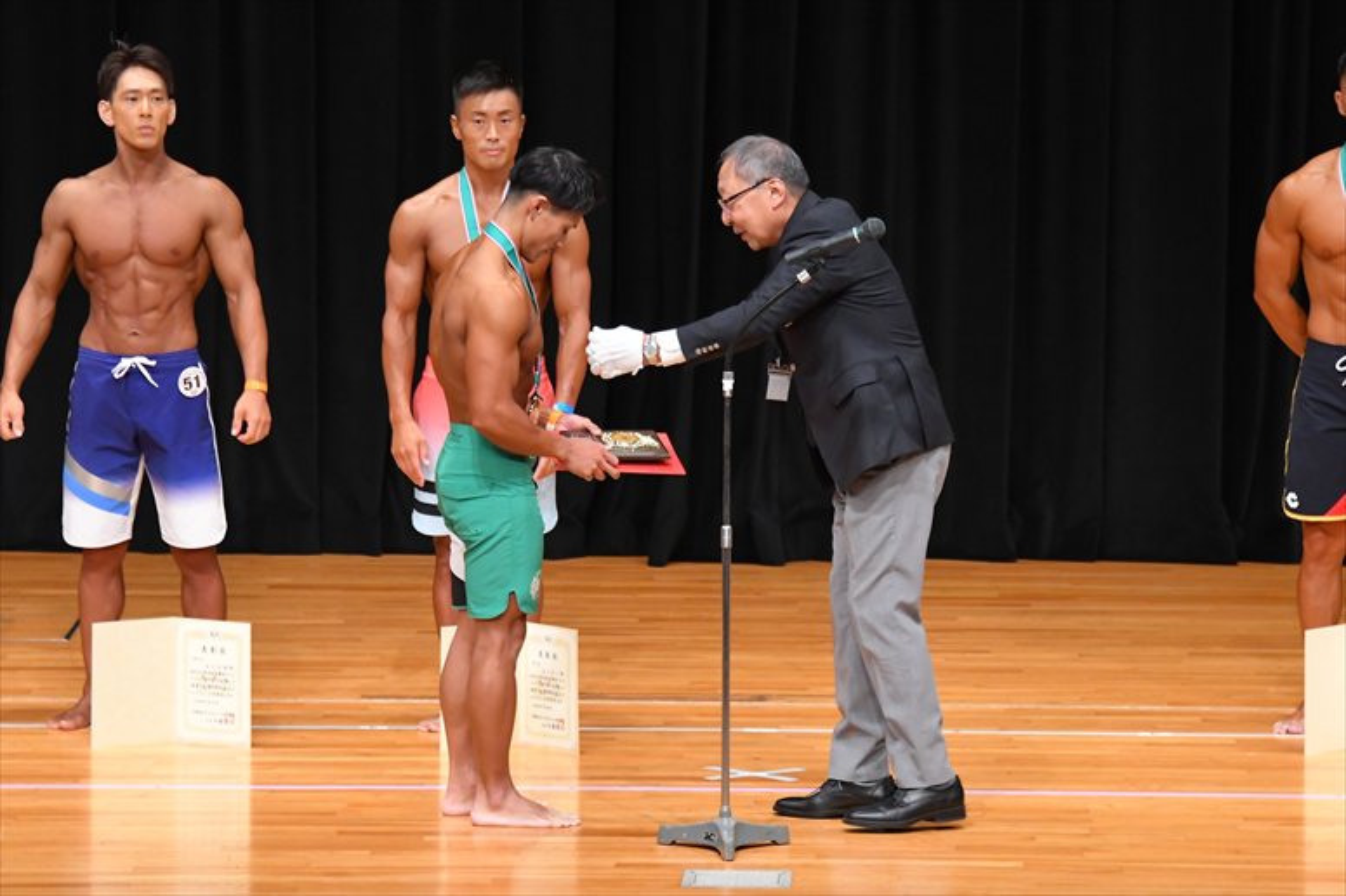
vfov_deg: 5.7
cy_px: 448
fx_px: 8969
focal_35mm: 240
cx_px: 673
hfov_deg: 8.6
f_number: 5.6
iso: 4000
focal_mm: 160
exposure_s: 1/400
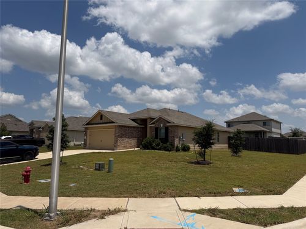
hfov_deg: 71.6
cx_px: 153
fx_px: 212
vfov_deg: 56.8
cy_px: 114
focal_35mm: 24
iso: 80
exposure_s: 1/11905
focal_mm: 6.76
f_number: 1.78
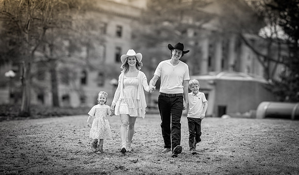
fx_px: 463
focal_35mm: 58
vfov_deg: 21.4
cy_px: 104
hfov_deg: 35.8
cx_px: 156
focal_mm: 50
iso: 100
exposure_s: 1/2500
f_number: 2
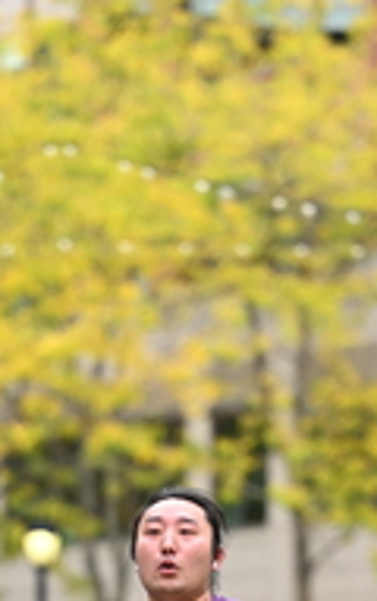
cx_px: 159
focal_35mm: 381
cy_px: 692
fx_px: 6240
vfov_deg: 5.5
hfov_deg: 3.5
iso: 640
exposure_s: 1/2500
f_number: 2.8
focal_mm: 130
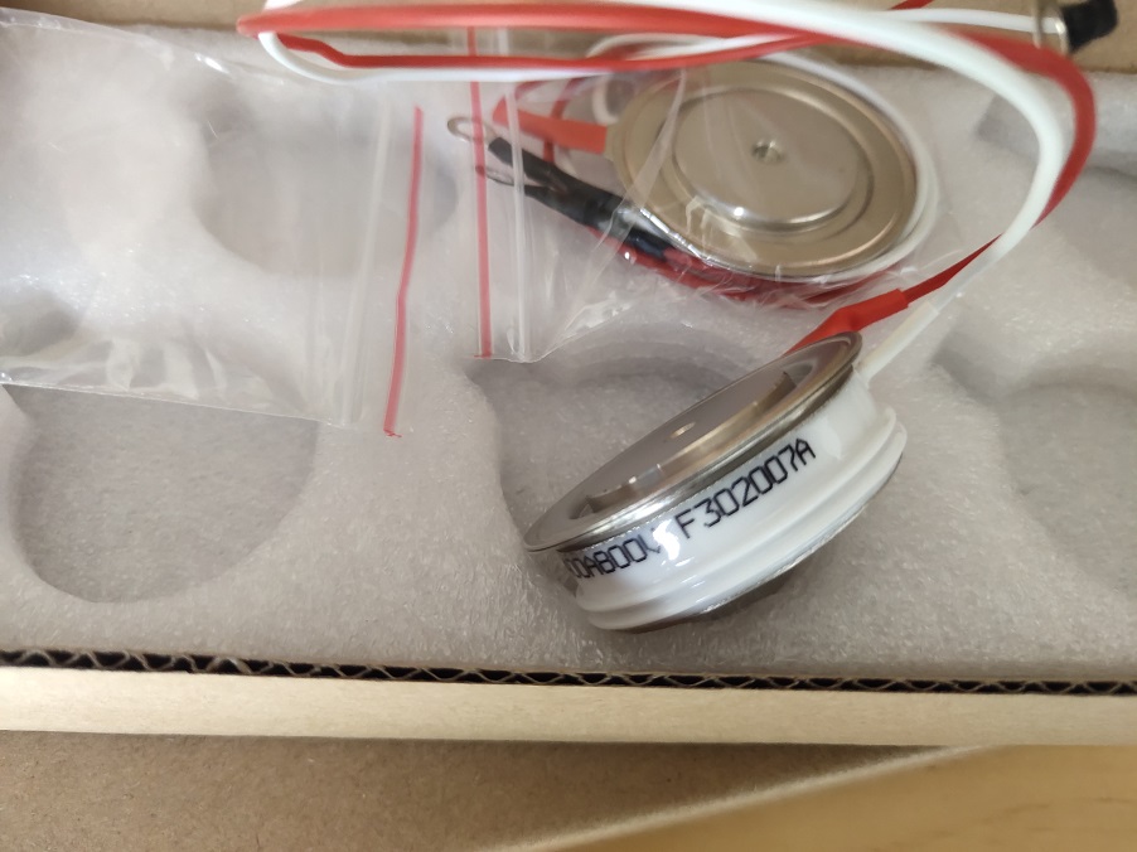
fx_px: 952
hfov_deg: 61.7
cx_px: 568
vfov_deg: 48.2
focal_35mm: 29
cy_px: 426
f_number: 1.8
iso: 462
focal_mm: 4.27
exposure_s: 1/50
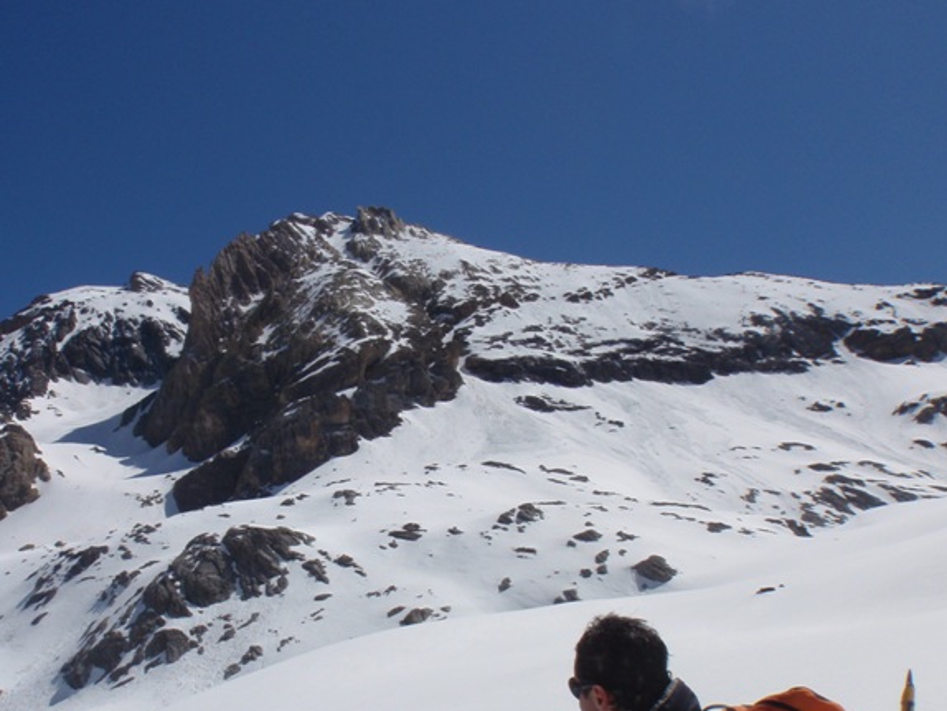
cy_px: 488
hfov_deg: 47.3
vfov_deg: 36.4
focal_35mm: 39
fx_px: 1067
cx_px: 343
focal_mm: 5
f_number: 5
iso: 64
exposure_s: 1/1000
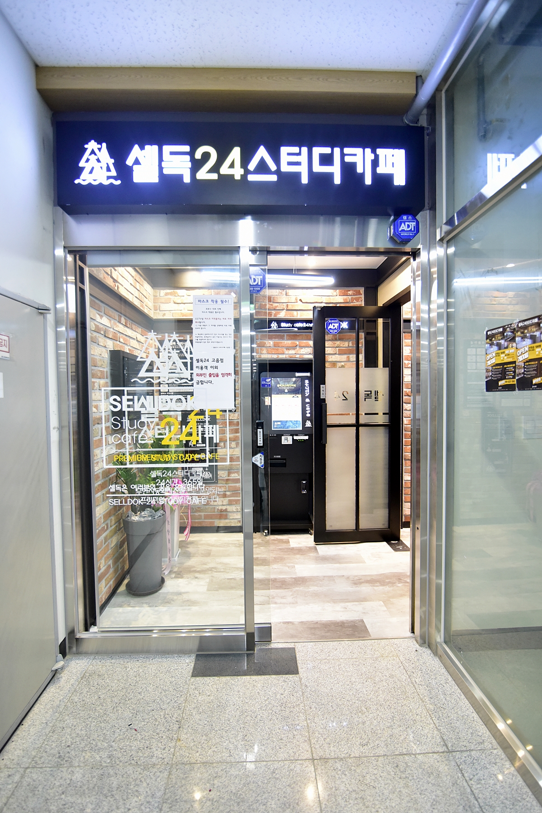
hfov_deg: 73.8
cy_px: 406
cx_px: 271
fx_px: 361
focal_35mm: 16
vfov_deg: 96.7
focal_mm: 16
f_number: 2.8
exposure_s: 1/125
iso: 2500
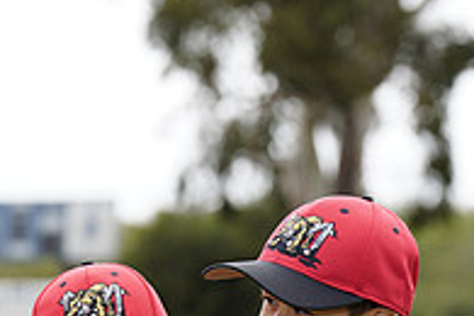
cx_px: -163
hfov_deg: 5.0
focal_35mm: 407
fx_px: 5358
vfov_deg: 3.4
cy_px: 417
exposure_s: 1/250
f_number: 5.6
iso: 100
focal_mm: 137
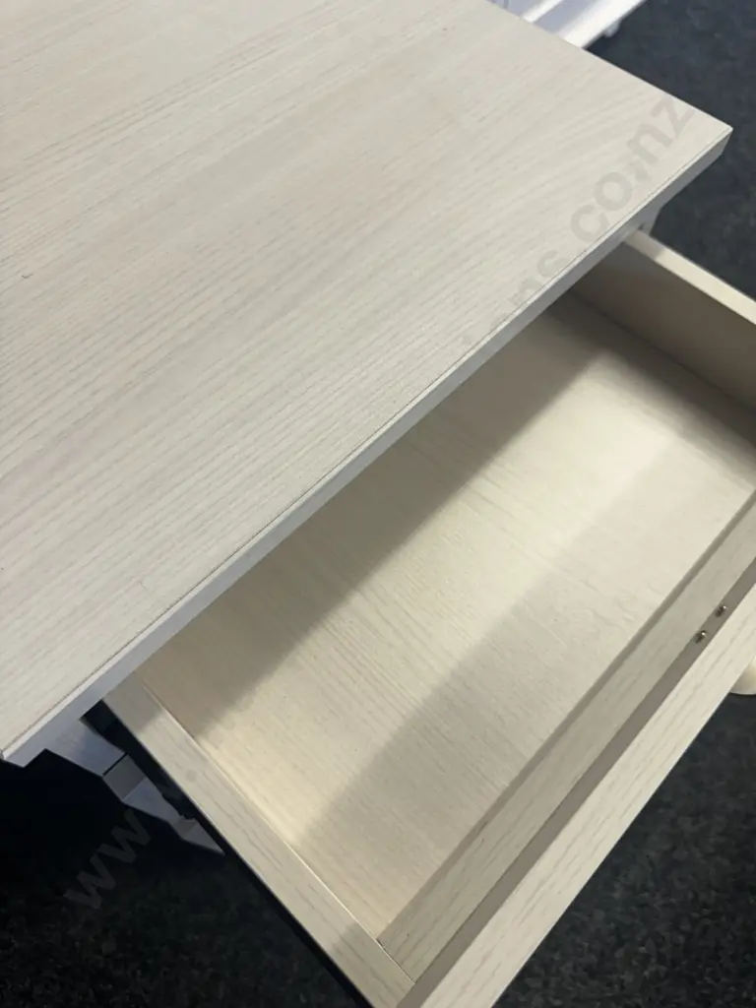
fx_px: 699
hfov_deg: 56.8
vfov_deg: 71.6
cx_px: 378
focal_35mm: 24
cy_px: 504
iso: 125
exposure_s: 1/100
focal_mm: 6.86
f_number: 1.78
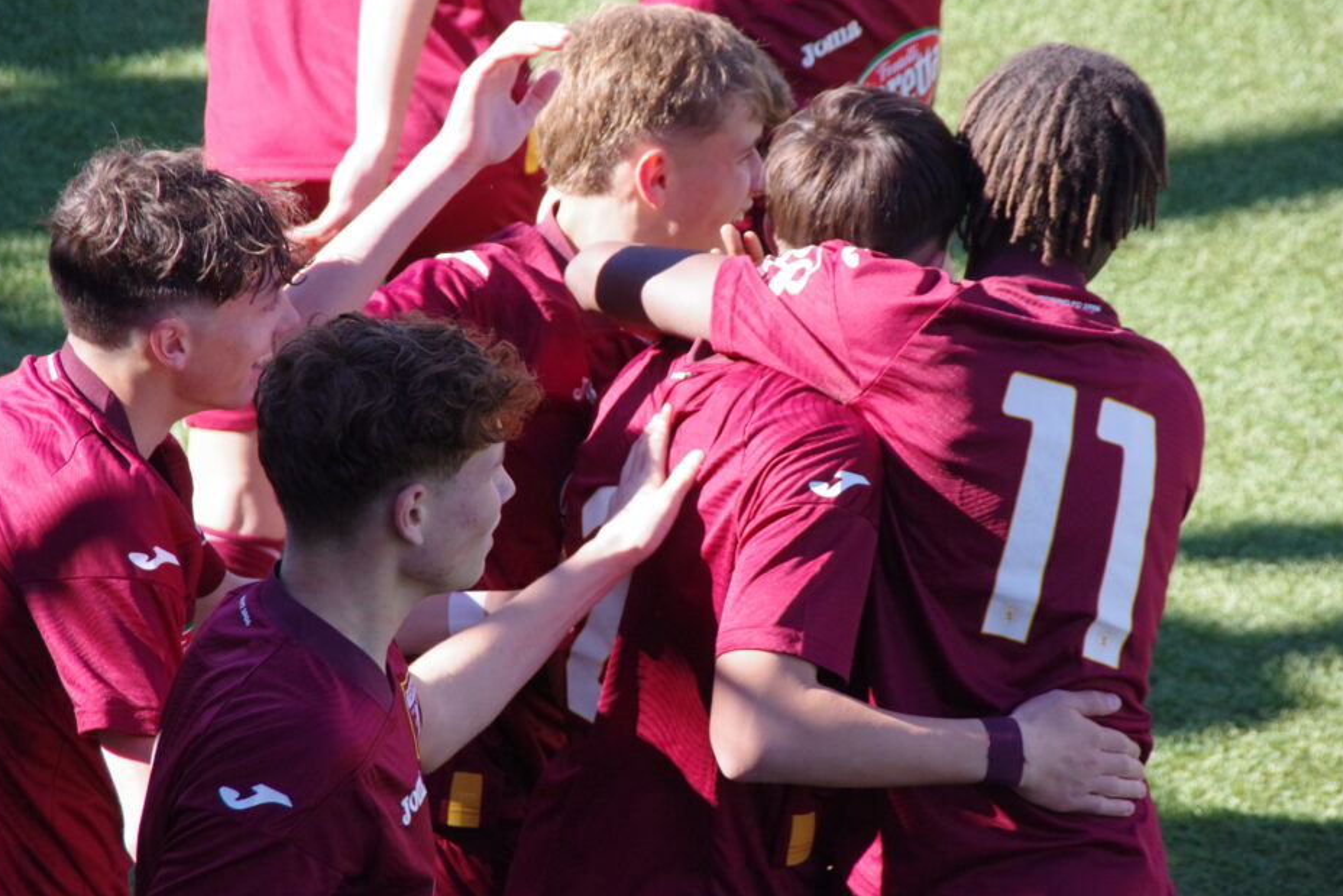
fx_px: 11118
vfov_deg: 4.6
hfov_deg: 6.9
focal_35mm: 298
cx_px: 699
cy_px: 419
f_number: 9
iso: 3200
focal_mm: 180
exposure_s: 1/1000
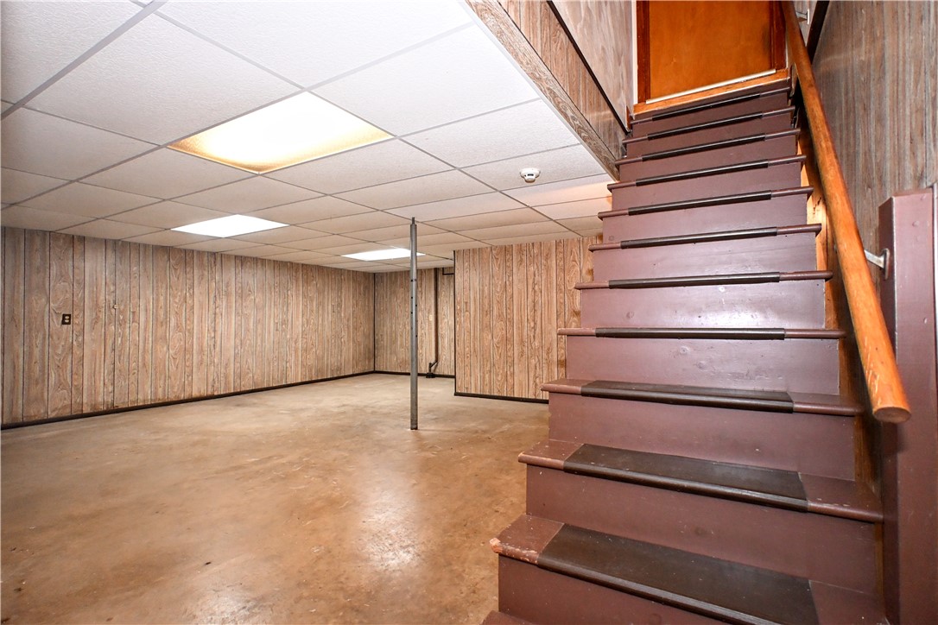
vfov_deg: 67.4
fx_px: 469
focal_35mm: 18
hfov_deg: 90.0
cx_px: 469
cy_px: 312
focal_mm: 12
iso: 3200
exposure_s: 1/60
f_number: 4
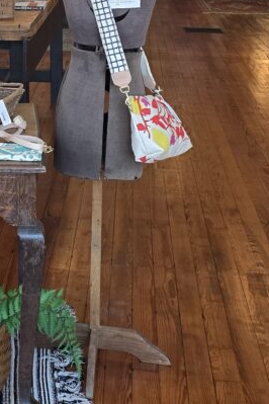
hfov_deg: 18.2
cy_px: -33
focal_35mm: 72
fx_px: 807
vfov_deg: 26.1
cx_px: -33
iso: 125
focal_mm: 6.3
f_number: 1.7
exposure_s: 1/120
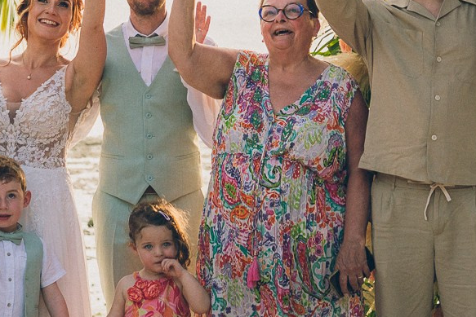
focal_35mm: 226
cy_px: -222
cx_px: 269
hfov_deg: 9.1
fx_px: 2989
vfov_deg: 6.0
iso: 100
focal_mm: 50
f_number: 3.2
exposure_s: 1/640
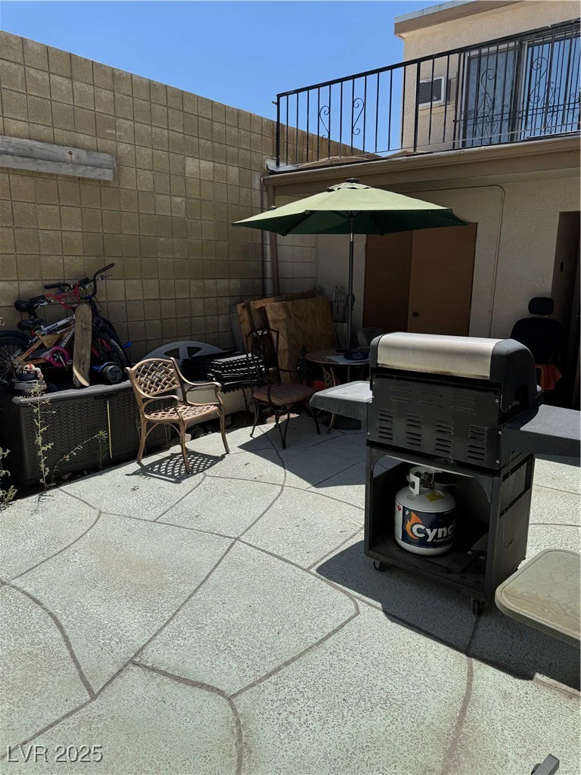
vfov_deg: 71.6
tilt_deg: -13.2
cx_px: 290
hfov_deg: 56.8
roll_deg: -1.2
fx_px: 537
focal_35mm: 24
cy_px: 388
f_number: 1.78
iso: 80
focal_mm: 6.76
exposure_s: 1/7937
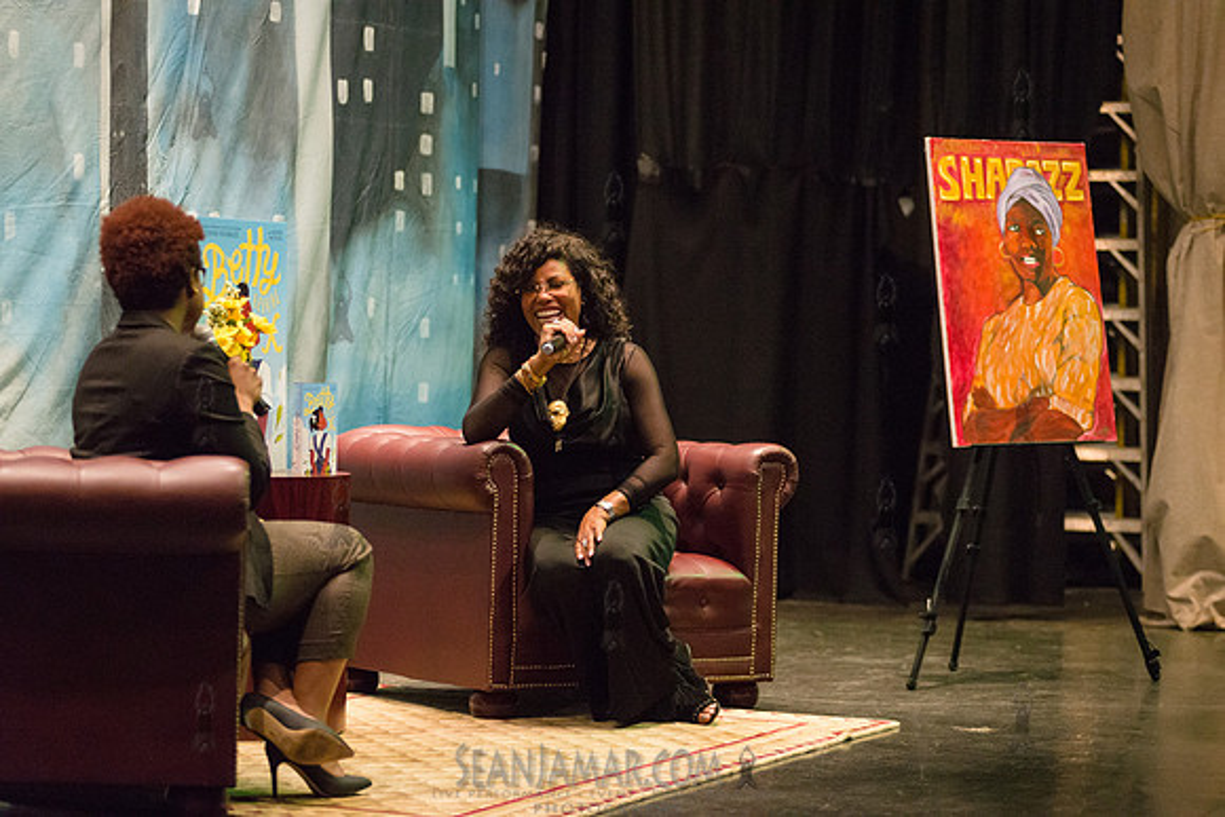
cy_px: 408
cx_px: 612
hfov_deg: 20.4
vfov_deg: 13.7
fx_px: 3403
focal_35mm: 100
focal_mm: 100
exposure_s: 1/250
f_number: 2.8
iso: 4000
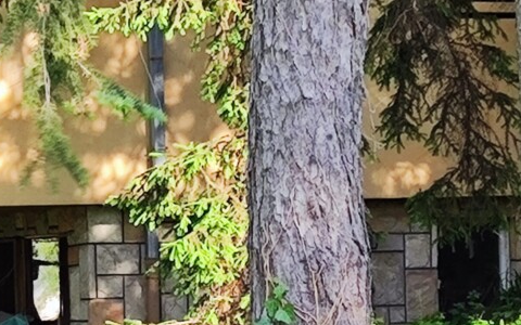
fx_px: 738
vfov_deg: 24.9
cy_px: 172
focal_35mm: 52
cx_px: 54
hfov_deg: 36.5
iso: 50
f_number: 1.8
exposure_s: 1/449
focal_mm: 5.4
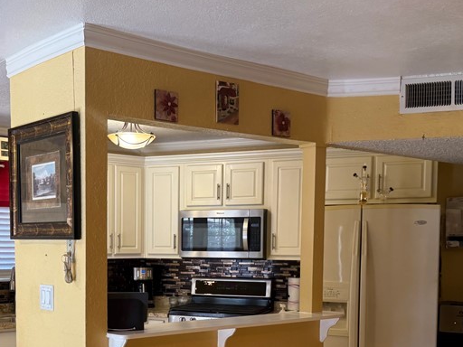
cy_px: 285
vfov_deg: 29.5
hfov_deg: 39.2
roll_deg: -0.9
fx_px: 642
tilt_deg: -4.6
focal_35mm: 48
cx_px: 152
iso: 200
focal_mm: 6.76
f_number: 1.78
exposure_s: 1/120
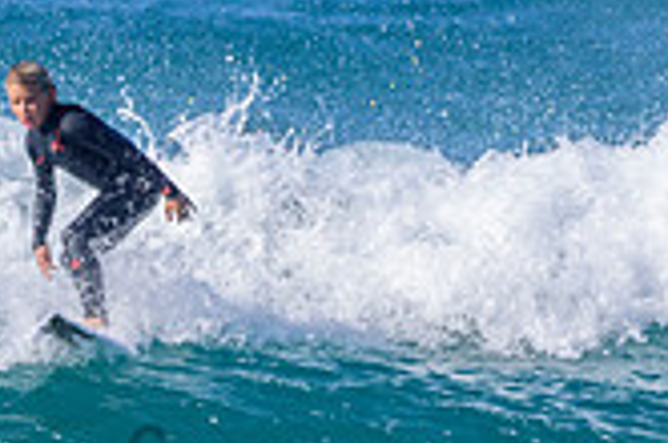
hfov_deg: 0.8
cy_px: 453
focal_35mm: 2628
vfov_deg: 0.5
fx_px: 48670
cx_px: 105
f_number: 5.6
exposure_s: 1/2000
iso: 400
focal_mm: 500
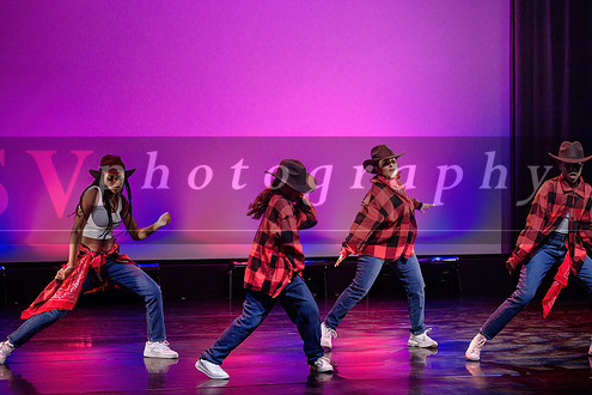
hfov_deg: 17.5
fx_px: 1924
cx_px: 329
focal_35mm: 117
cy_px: 156
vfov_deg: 11.7
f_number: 2.8
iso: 1600
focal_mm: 86
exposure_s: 1/250
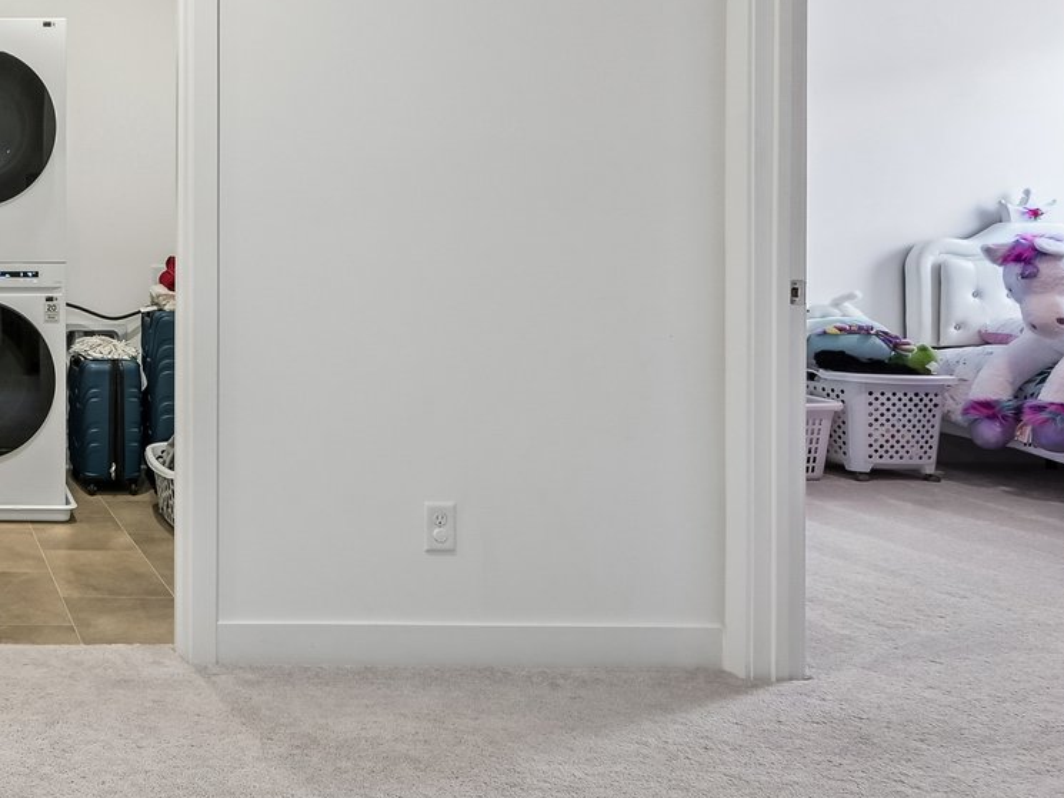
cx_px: -126
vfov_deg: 38.0
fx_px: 1137
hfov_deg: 40.0
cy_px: 235
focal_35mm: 37
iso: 400
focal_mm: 14
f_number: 8
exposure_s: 1/15
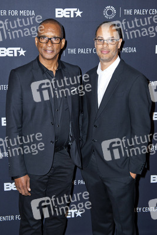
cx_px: 78
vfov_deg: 44.5
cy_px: 118
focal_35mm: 44
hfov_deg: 30.5
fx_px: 288
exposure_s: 1/320
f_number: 4.5
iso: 400
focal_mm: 44
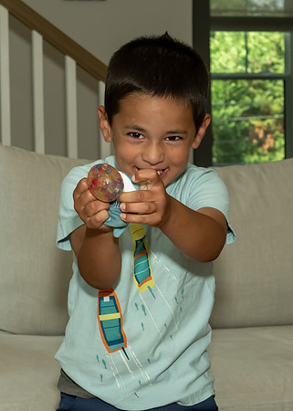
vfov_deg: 18.7
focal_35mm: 107
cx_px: 158
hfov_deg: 13.4
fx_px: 1248
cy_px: 193
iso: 800
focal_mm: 40
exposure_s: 1/250
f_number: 7.1
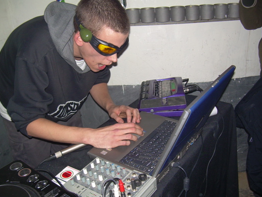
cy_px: 97
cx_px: 128
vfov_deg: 36.9
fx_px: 295
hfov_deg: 47.8
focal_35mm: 39
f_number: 2.8
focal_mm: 6.3
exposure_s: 1/60
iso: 50
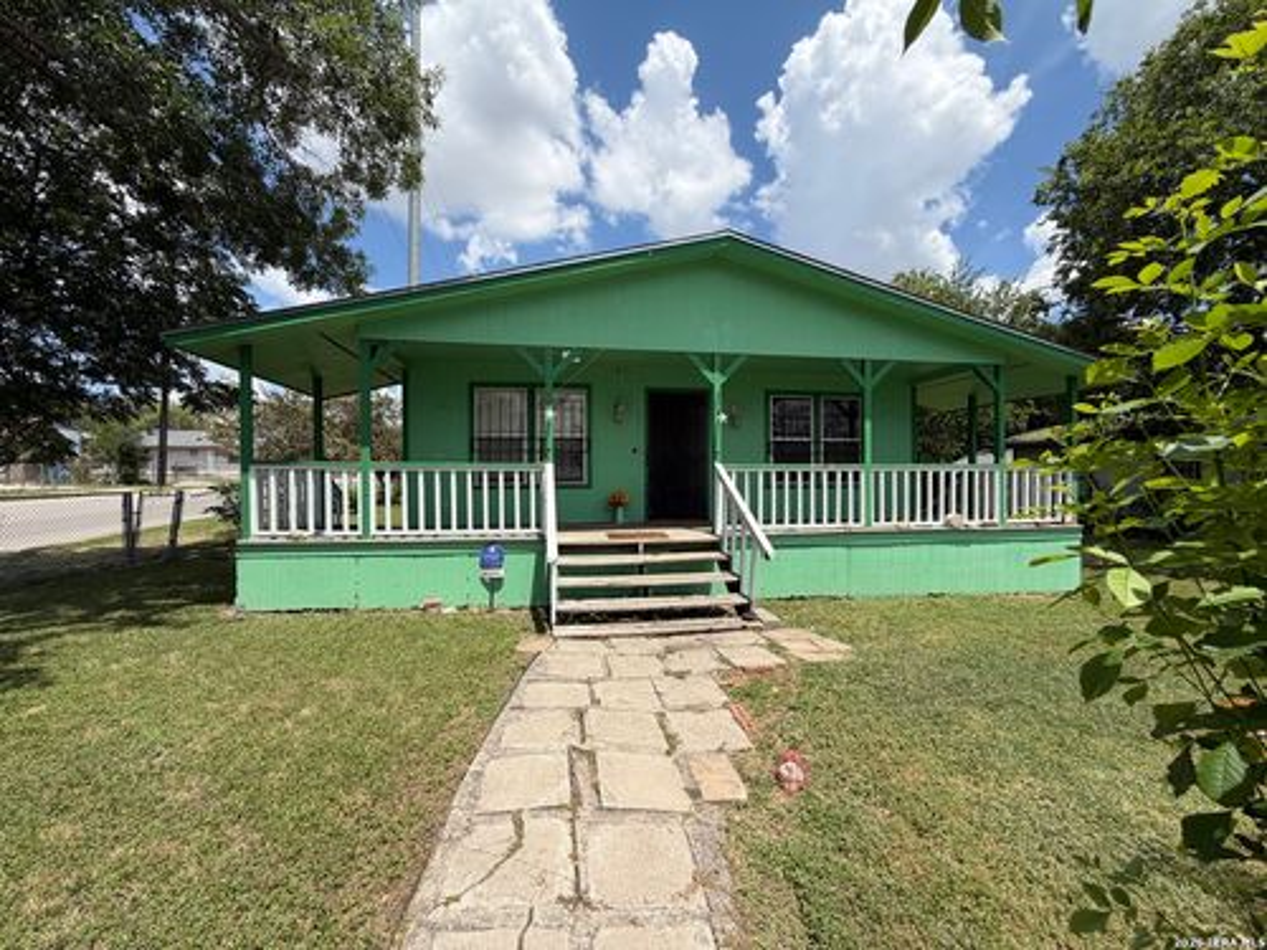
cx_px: 634
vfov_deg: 85.7
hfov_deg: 102.1
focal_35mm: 14
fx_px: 512
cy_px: 475
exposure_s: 1/770
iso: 20
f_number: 2.2
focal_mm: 2.22
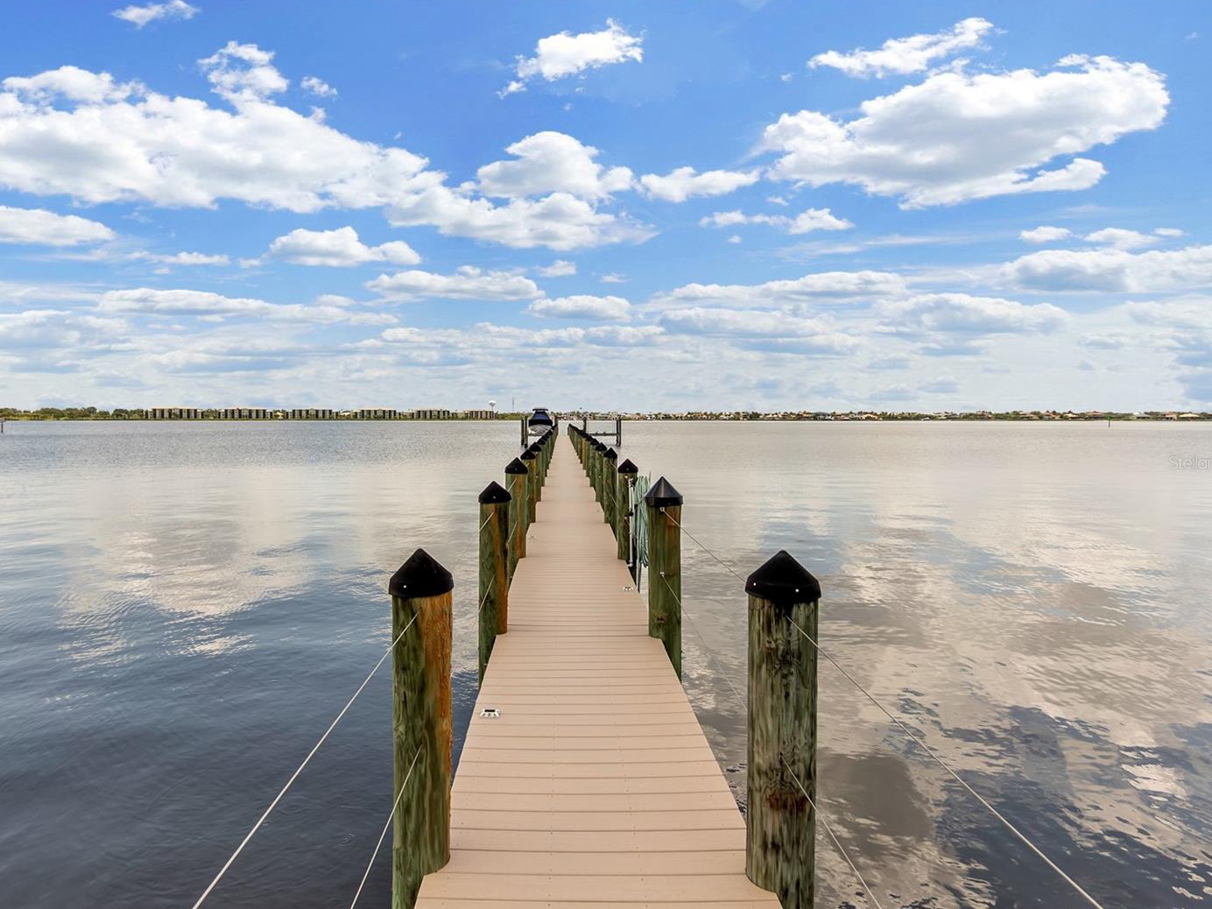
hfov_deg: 81.5
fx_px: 700
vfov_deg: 66.0
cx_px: 546
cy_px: 462
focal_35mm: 20
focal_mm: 12
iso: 100
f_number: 4
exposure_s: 1/1000
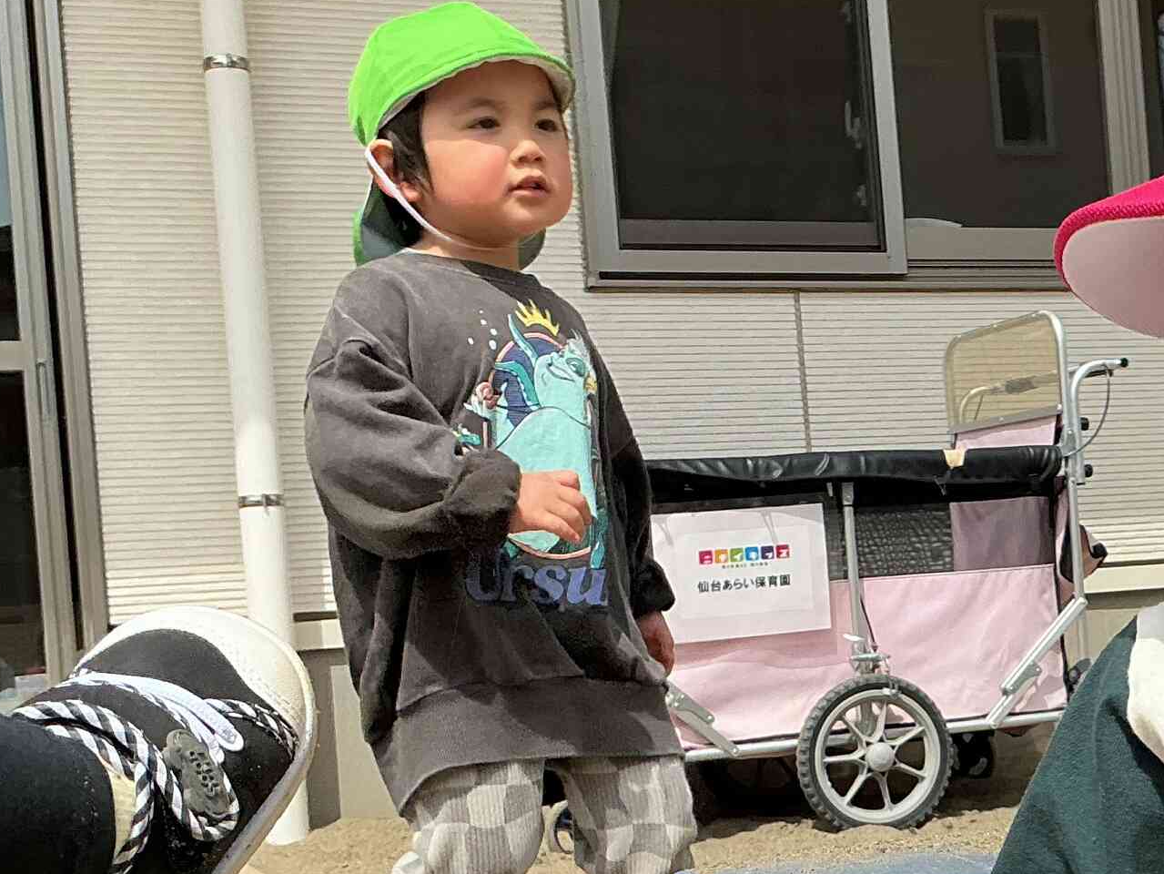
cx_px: 1059
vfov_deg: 21.5
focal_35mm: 68
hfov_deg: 27.5
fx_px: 2287
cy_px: 639
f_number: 1.8
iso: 25
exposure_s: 1/2538
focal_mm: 3
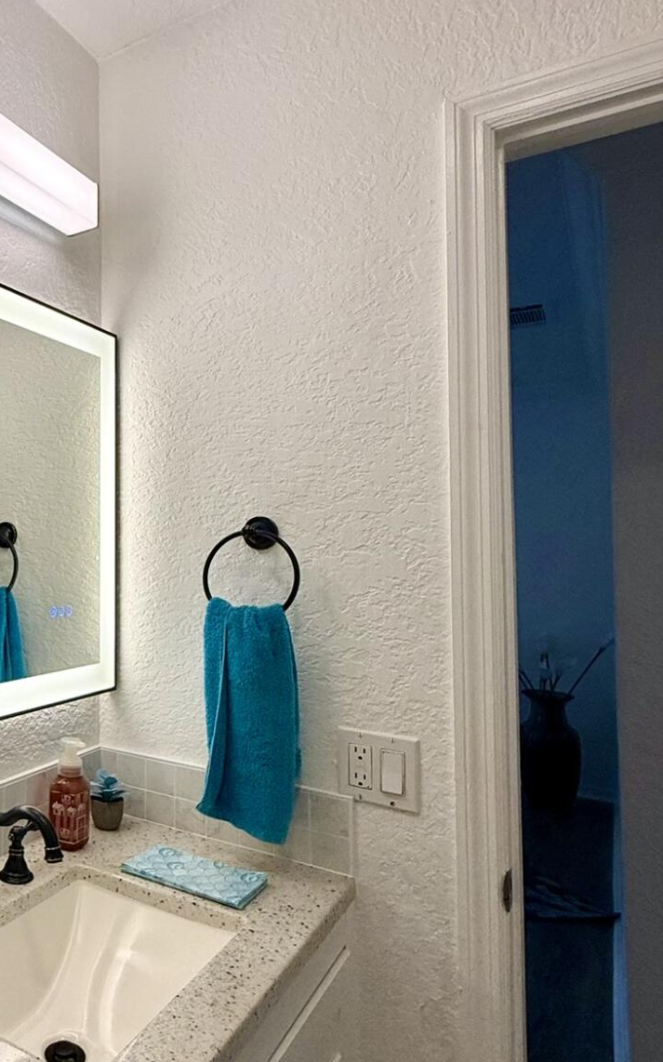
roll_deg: -1.8
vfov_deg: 70.4
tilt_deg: +2.6
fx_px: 752
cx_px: -20
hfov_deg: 40.7
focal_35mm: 26
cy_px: 518
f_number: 2.2
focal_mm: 2.22
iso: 64
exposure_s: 1/276
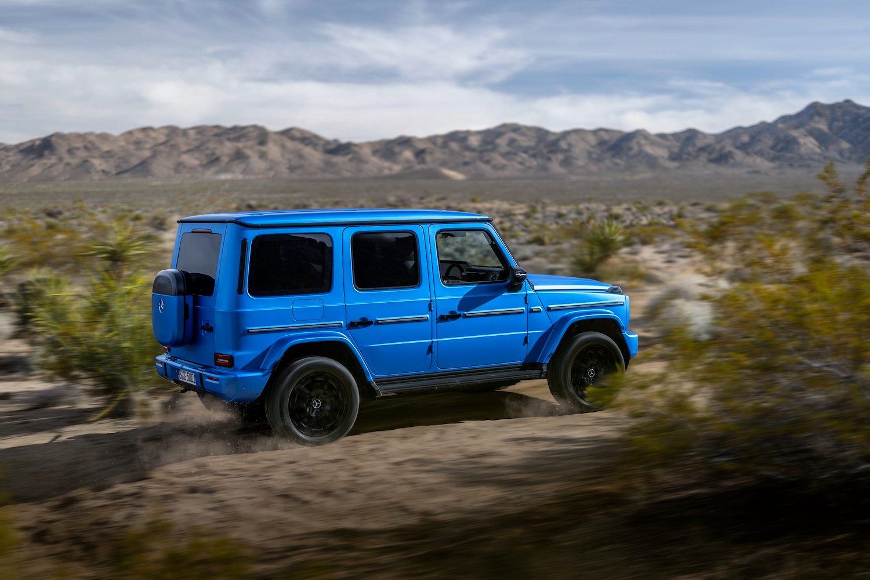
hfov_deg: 39.6
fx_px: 1208
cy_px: 290
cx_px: 435
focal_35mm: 50
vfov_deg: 27.0
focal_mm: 50
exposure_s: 1/1250
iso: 64
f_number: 1.2
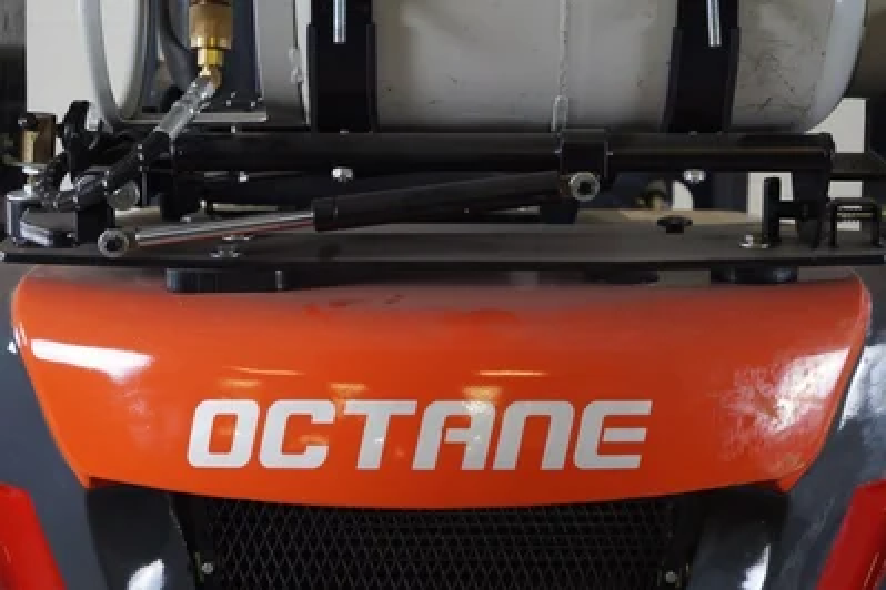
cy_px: 295
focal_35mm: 75
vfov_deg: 18.2
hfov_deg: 27.0
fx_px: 1846
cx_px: 443
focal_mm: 50
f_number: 5.6
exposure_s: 1/25
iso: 100
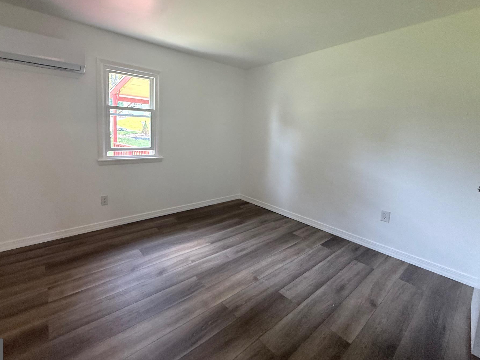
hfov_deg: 94.0
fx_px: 222
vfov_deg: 77.7
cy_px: 155
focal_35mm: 16
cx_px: 211
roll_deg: -2.7
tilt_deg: -7.3
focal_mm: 2.22
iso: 250
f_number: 2.2
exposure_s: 1/120
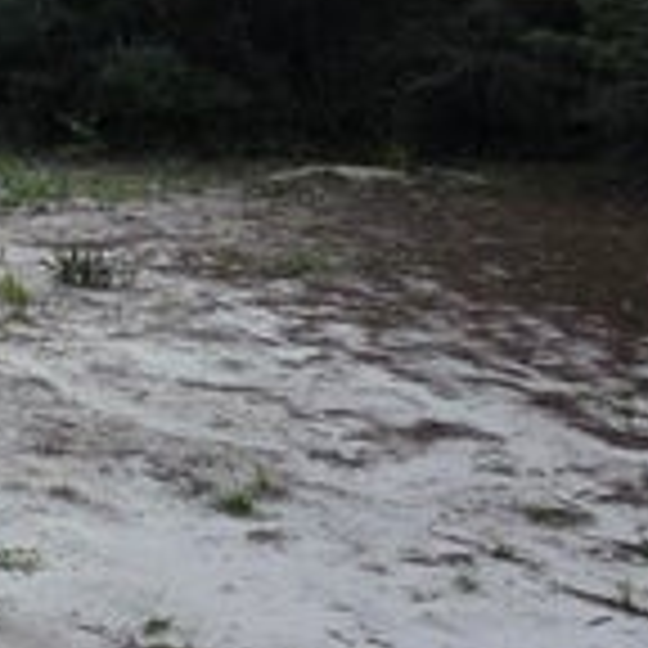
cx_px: -313
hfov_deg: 21.5
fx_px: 1440
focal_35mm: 68
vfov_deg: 24.2
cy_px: 0
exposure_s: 1/2339
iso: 40
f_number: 1.9
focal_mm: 2.2
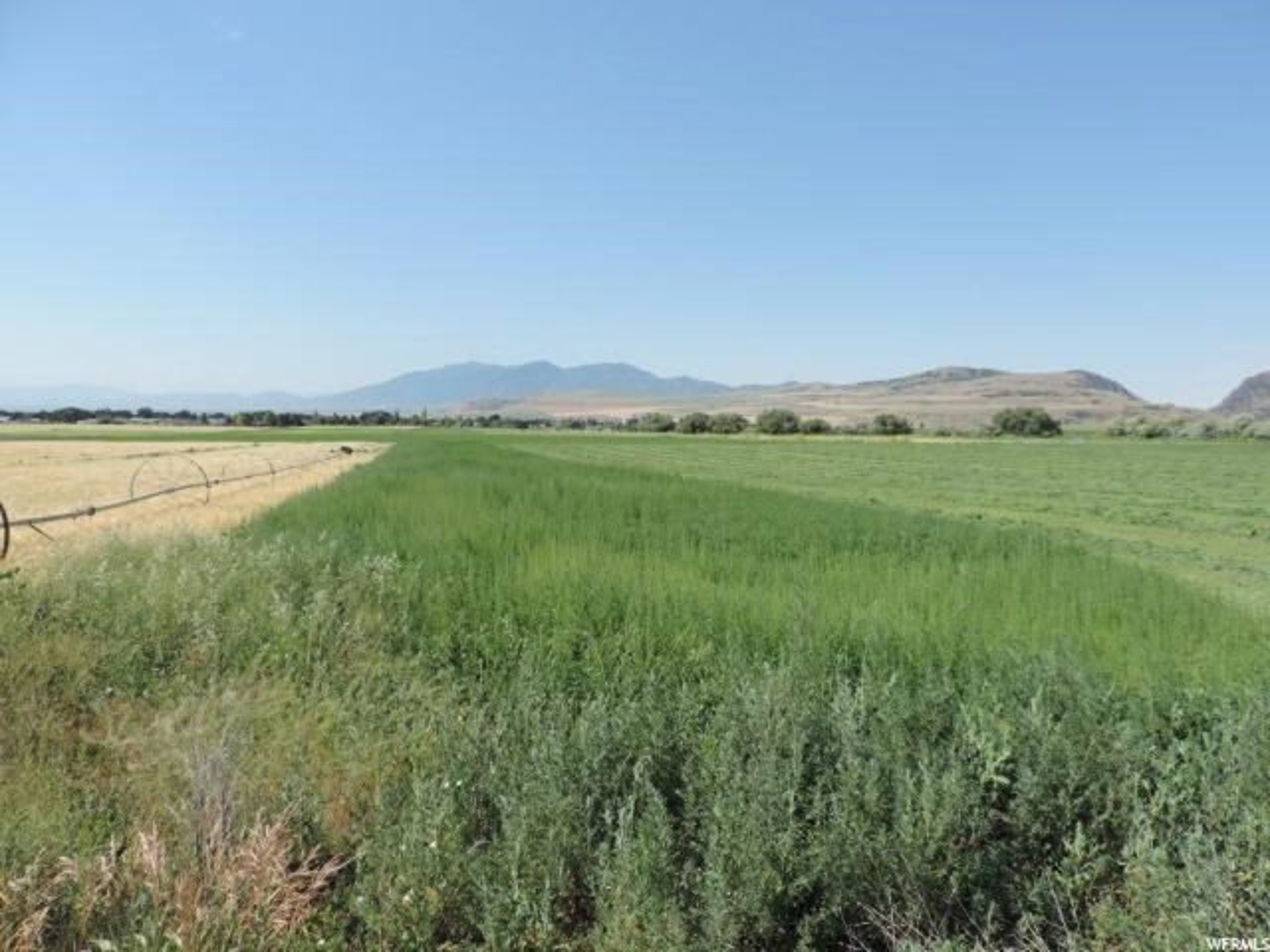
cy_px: 476
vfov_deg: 56.8
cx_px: 635
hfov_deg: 71.6
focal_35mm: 24
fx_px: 881
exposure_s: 1/1000
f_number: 3
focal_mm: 4.3
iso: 80
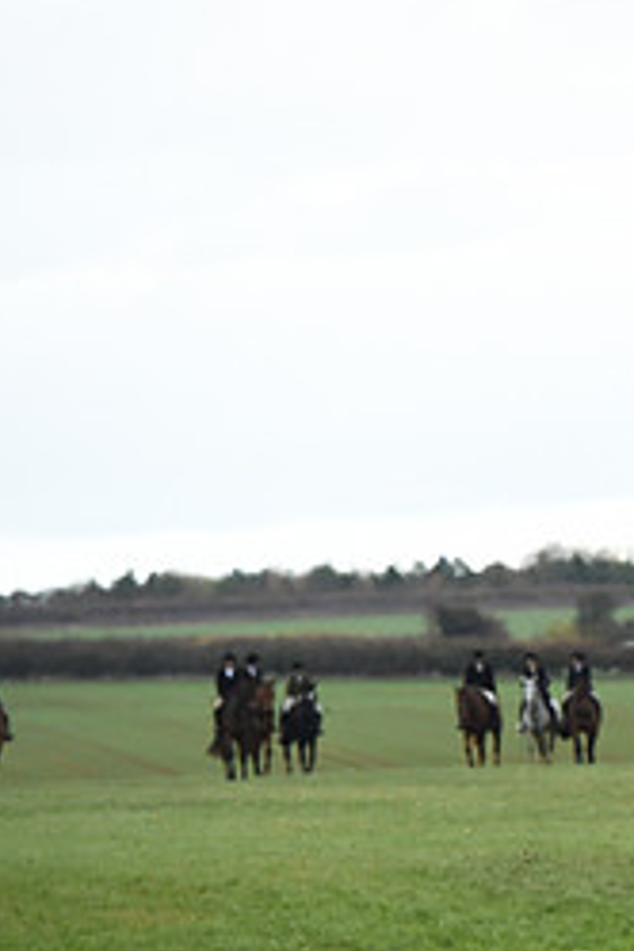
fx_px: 10751
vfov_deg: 5.1
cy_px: 649
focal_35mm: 407
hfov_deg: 3.4
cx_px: 1035
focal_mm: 175
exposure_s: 1/1000
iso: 2800
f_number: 5
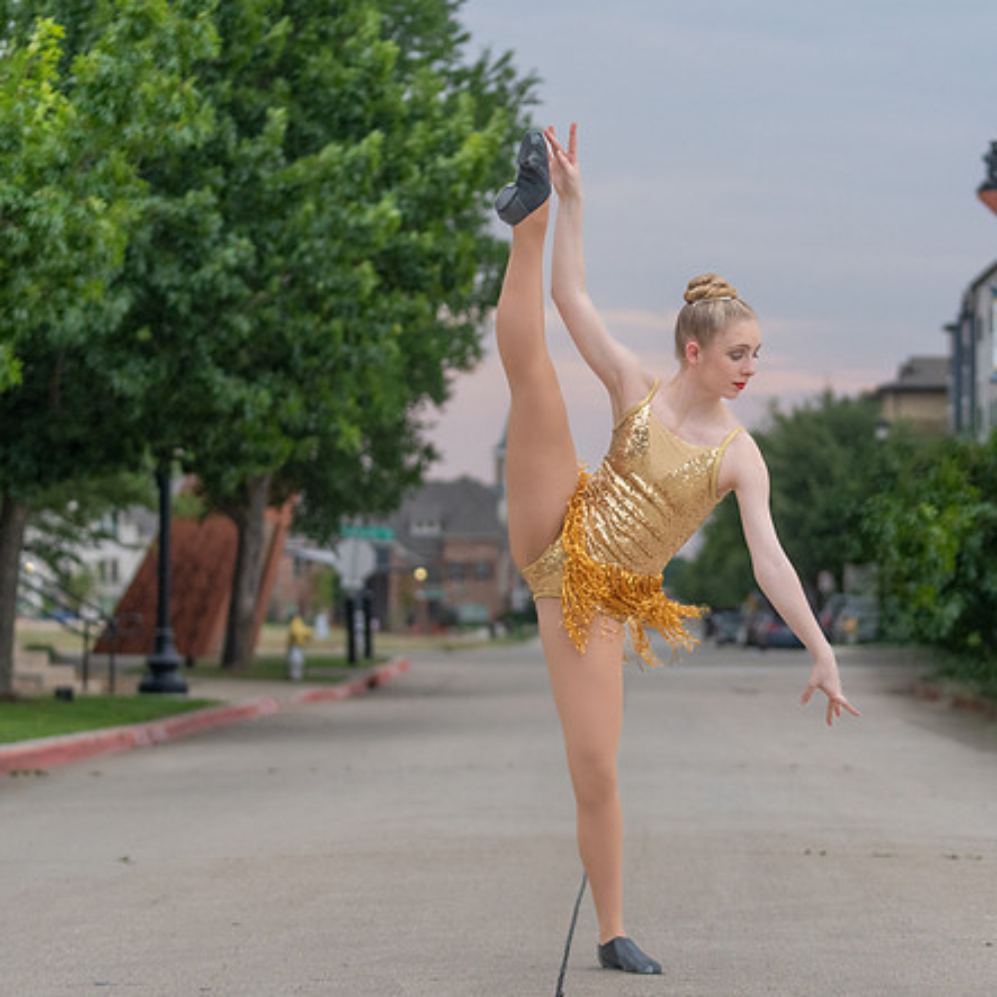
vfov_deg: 15.6
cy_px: 543
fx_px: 3650
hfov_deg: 15.5
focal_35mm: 112
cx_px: 661
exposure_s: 1/1000
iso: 1000
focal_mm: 70
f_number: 2.8
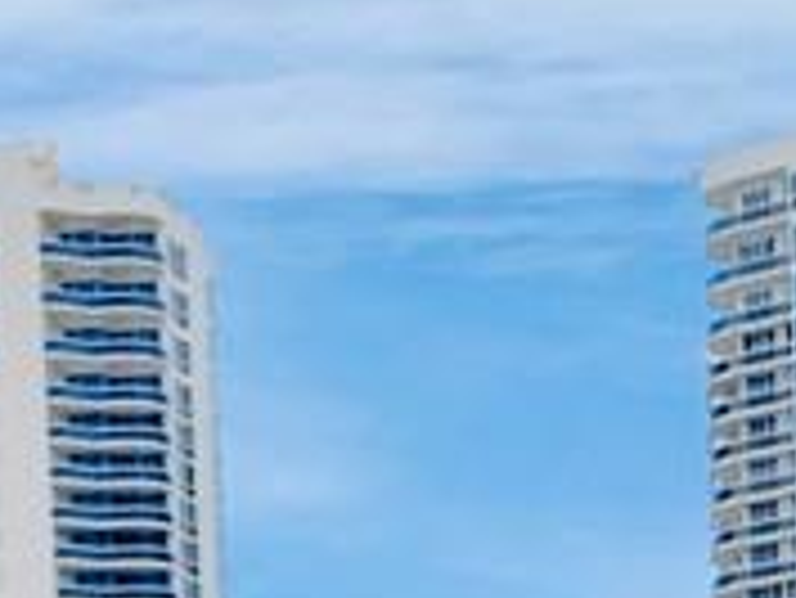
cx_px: 490
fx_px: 3452
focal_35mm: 150
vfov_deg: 8.7
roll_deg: +1.9
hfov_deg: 13.1
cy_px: 1565
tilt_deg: -3.8
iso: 25
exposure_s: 1/1250
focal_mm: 4.25
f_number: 1.8
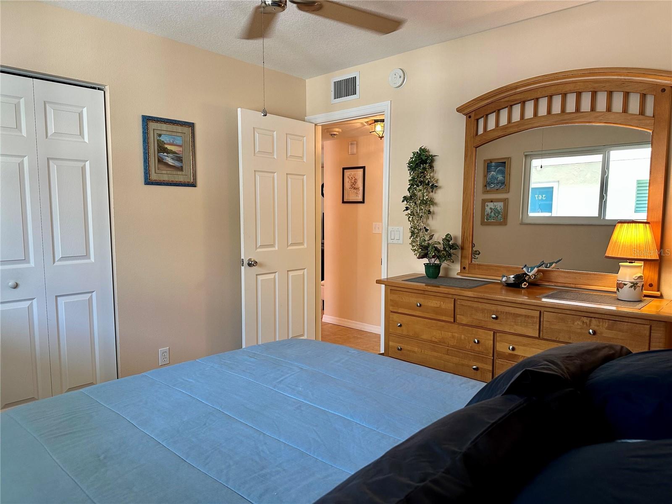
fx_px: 466
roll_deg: -0.1
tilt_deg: -4.4
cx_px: 336
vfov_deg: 56.8
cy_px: 252
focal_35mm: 24
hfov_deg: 71.6
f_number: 1.78
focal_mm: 6.86
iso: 200
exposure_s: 1/60
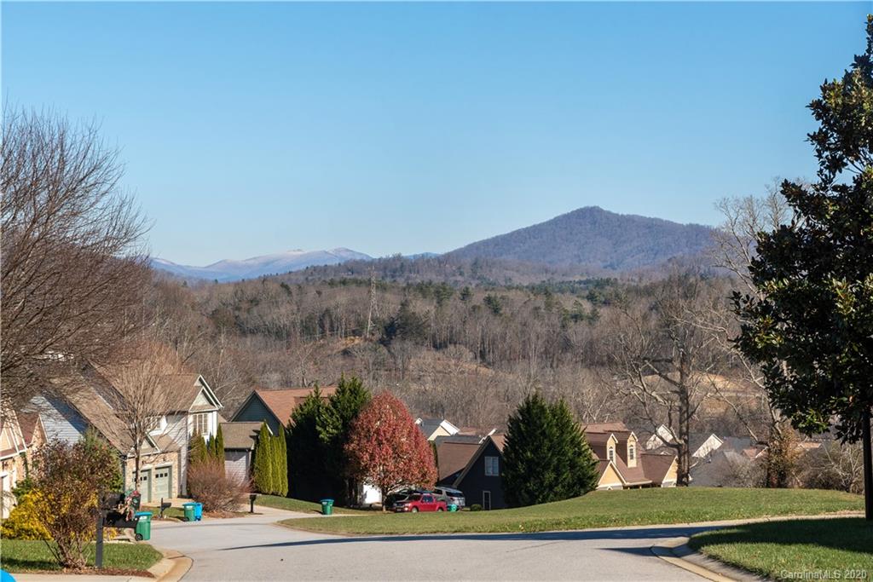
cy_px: 291
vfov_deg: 17.5
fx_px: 1892
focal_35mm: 78
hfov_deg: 26.0
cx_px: 436
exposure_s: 1/800
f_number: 11
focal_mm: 78
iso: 250
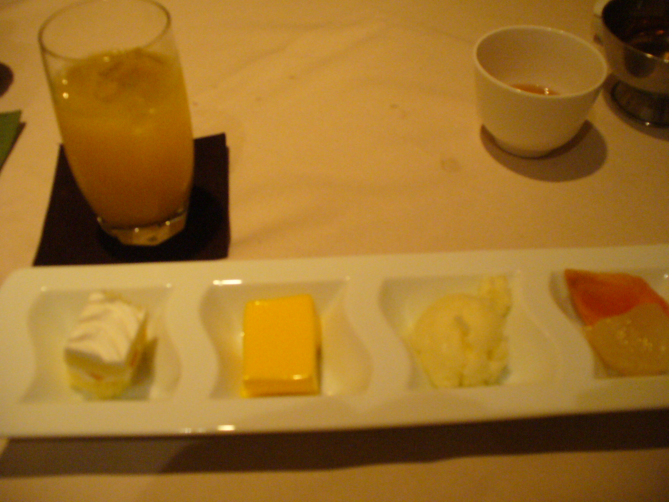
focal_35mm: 37
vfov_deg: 38.7
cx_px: 334
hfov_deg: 50.1
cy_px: 251
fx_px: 715
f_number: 2.8
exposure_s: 1/50
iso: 400
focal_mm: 6.1
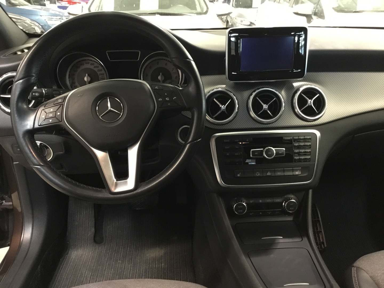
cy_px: 144
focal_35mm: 31
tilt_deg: -23.0
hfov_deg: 58.4
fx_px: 344
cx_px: 192
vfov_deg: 45.4
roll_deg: +1.5
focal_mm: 3.3
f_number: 2.4
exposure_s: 1/17
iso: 400
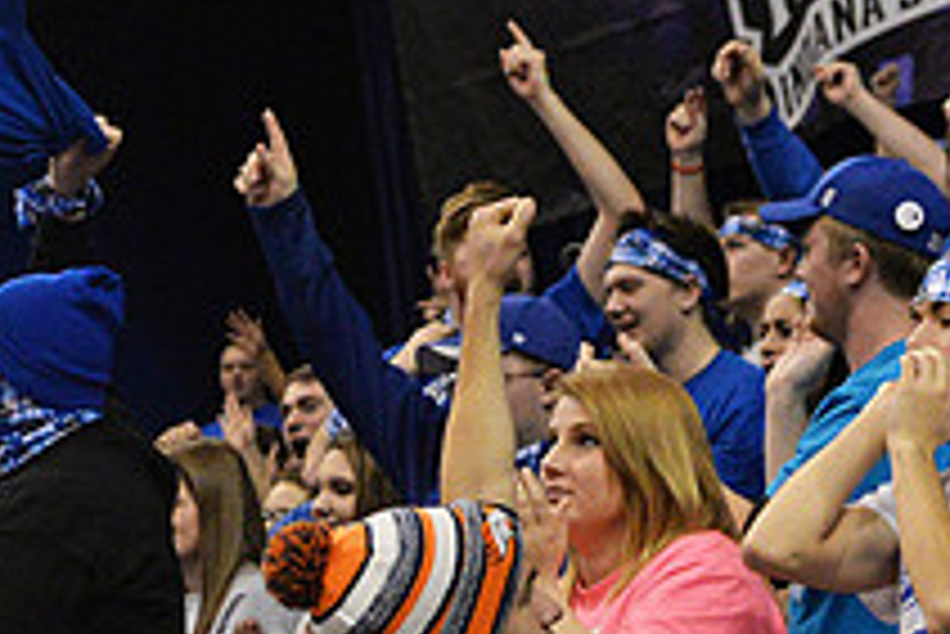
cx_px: 284
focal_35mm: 96
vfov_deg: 14.2
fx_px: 2535
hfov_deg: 21.1
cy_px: 447
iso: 3200
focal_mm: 35
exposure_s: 1/1000
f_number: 4
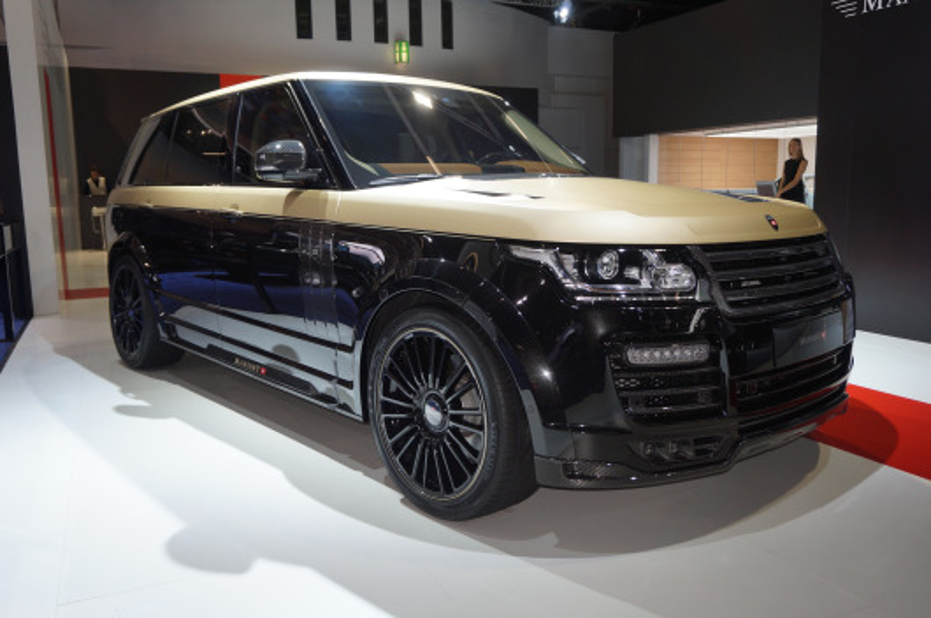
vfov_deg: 43.5
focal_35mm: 30
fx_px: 775
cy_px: 309
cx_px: 466
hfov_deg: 62.0
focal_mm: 20
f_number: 4
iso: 200
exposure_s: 1/60
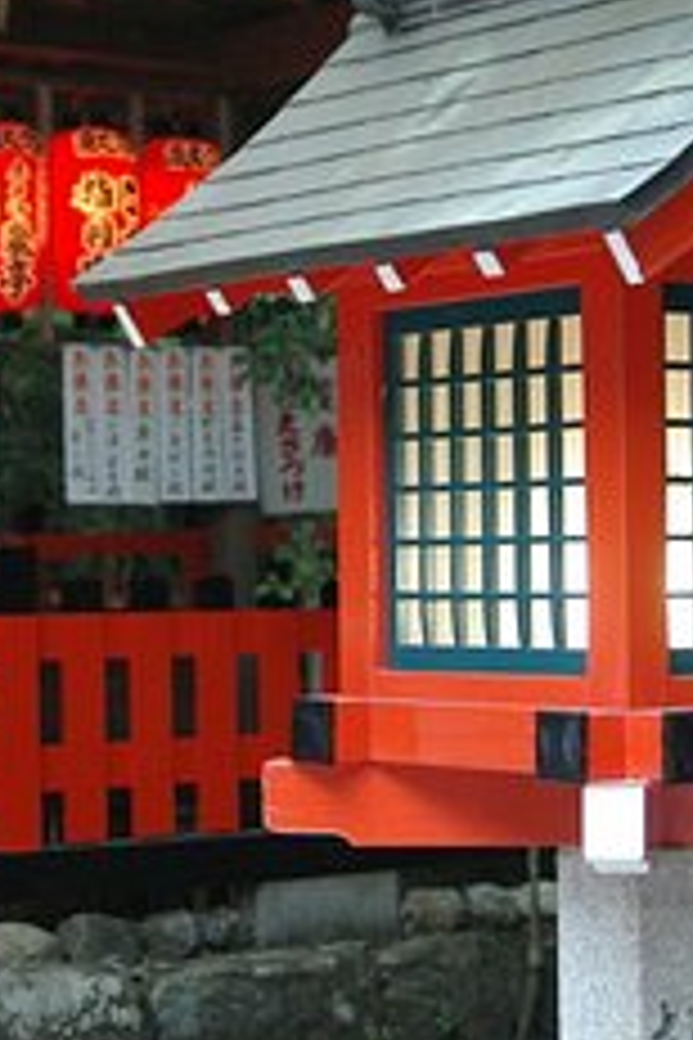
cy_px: 365
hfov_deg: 14.7
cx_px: 270
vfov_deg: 21.8
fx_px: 2685
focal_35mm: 93
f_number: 2.8
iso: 800
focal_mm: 28
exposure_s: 1/50
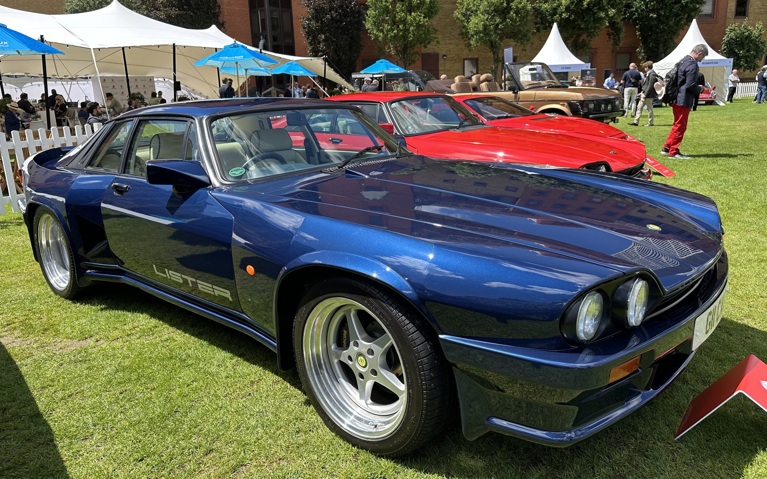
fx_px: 544
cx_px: 378
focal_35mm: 26
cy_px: 221
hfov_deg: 70.4
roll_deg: +2.5
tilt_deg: -12.5
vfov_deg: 47.6
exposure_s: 1/1639
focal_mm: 6.86
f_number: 1.78
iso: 80
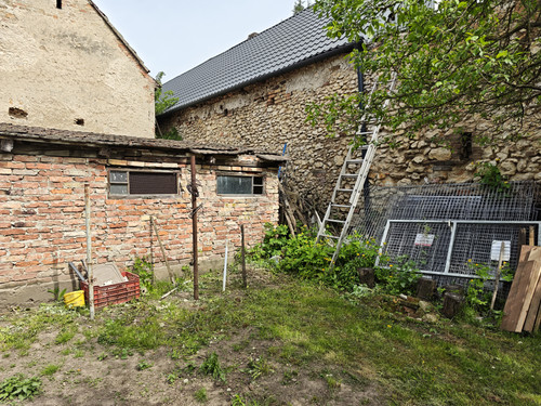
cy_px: 203
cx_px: 270
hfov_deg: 73.9
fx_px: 359
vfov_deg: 58.9
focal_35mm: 23
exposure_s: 1/4386
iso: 50
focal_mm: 8.71
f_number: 1.67
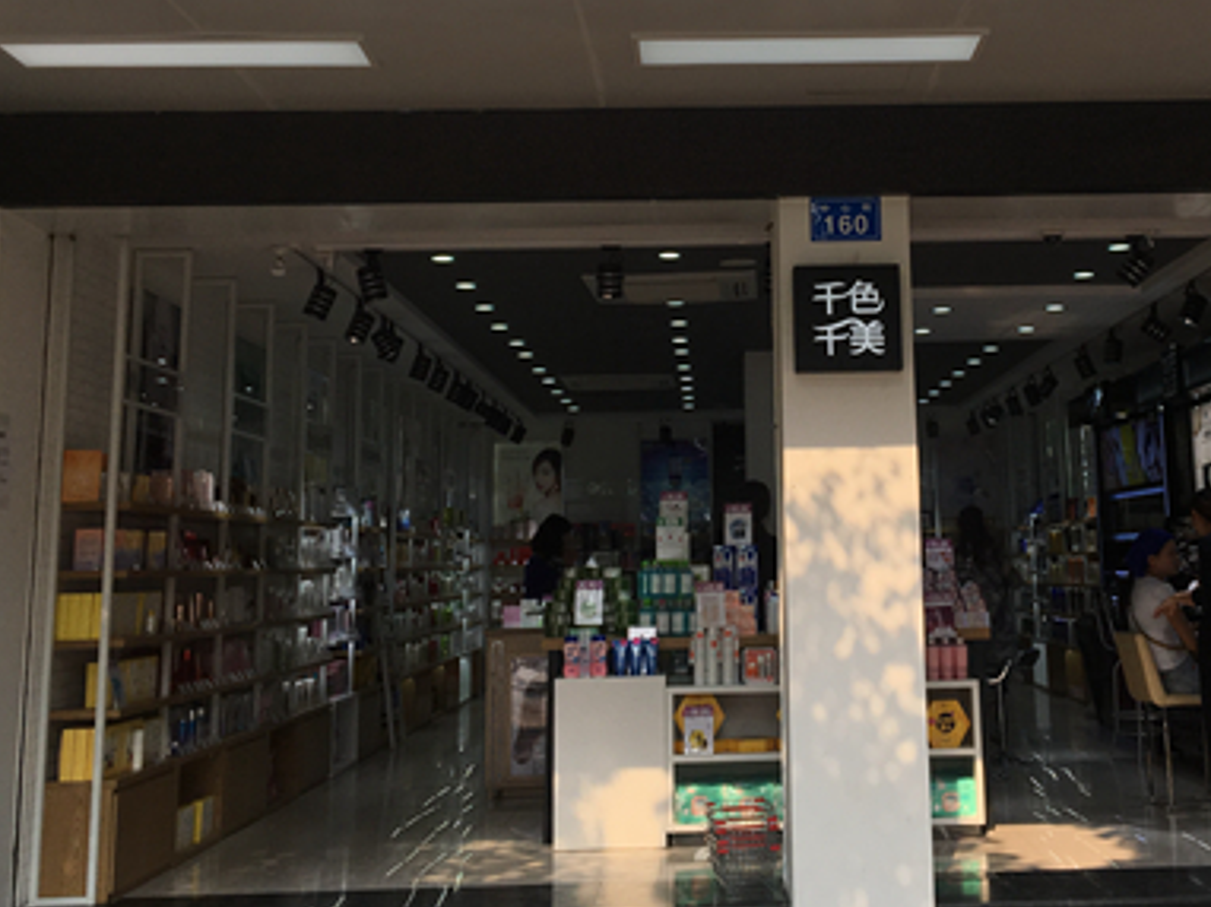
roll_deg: +1.9
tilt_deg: +11.2
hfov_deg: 39.4
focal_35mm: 48
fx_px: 1678
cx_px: 764
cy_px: 247
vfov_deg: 29.8
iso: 25
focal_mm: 4.15
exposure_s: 1/836
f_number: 2.2
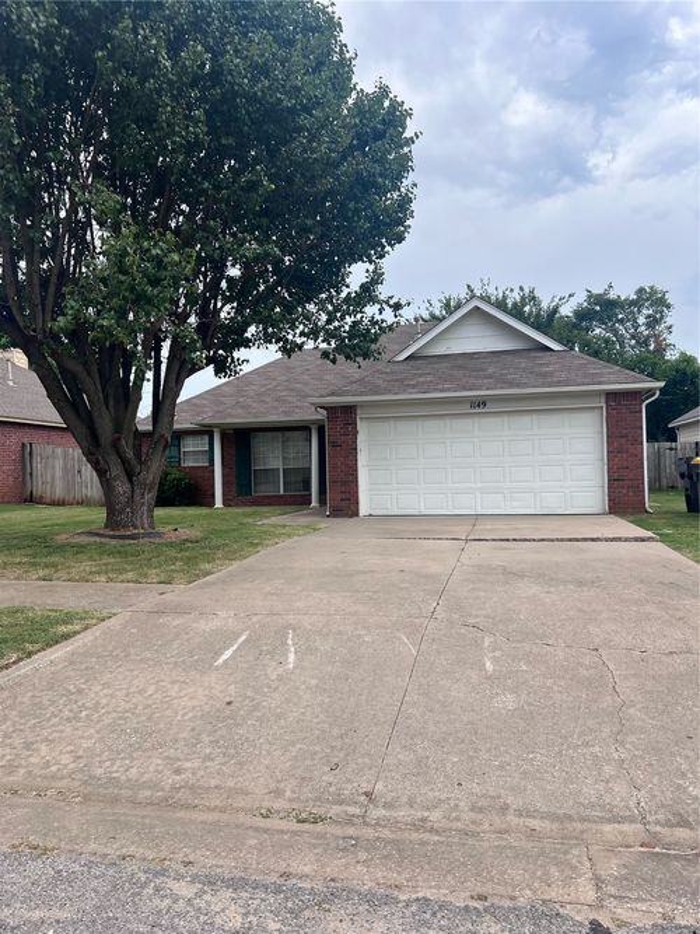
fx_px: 701
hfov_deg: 53.0
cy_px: 467
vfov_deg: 67.3
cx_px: 350
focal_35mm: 26
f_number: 1.5
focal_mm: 5.7
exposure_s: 1/3356
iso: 50
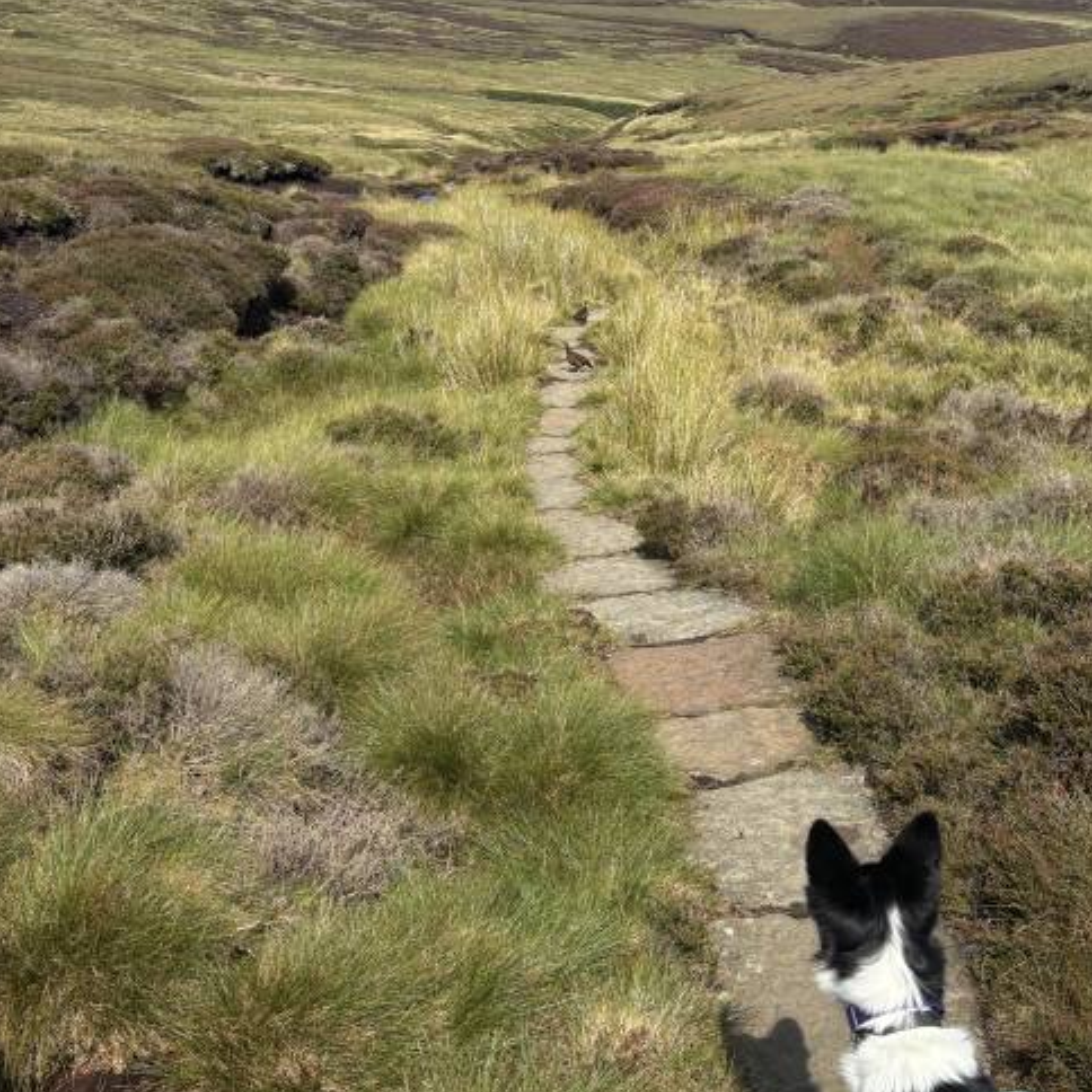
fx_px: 1356
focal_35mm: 38
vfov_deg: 42.6
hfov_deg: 43.8
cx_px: 589
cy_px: 282
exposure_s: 1/3937
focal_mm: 5.96
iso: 50
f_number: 1.6
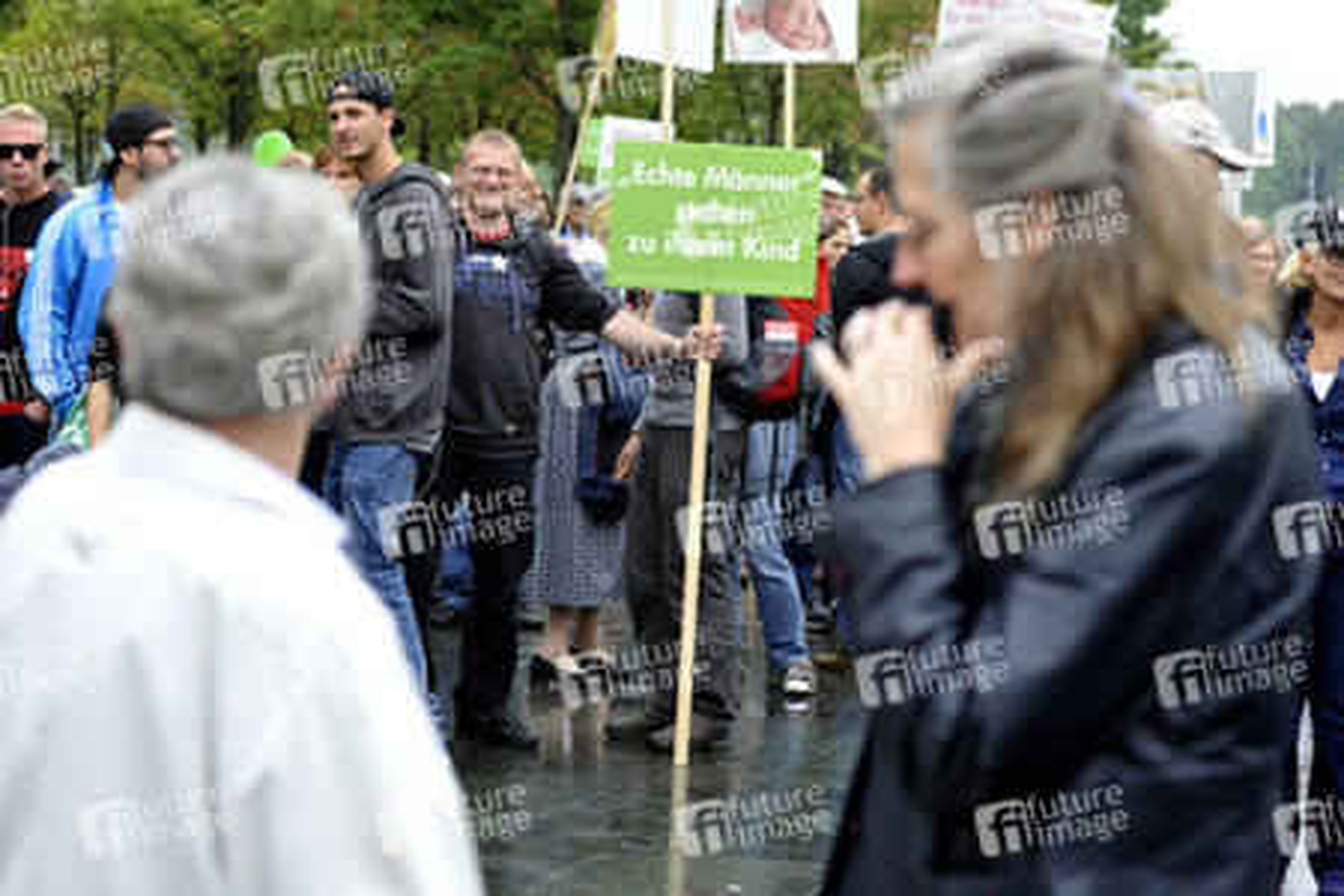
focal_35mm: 80
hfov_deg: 25.4
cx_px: 672
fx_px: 2986
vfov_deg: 17.1
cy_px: 448
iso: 640
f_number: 5
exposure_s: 1/640
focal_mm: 80
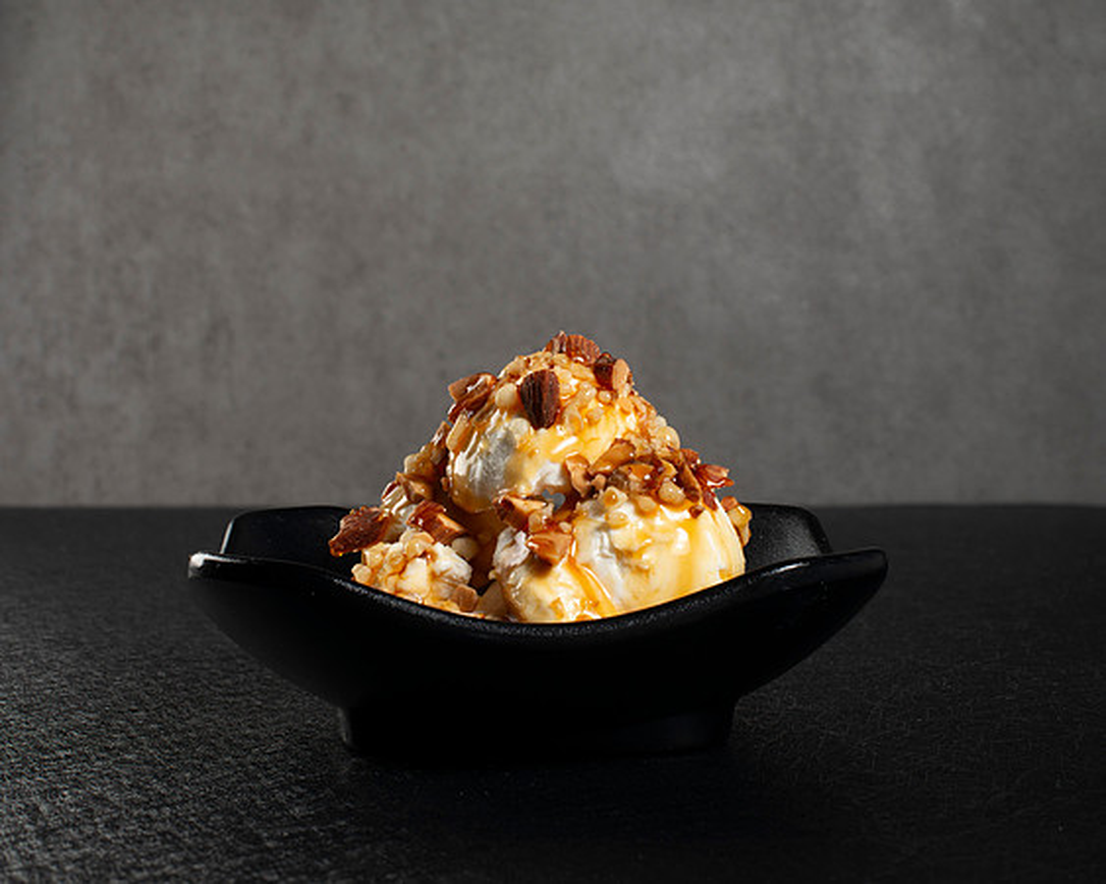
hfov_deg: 30.6
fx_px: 2019
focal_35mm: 62
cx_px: 533
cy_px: 426
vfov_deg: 24.7
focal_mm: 50
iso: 200
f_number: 13
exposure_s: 1/125
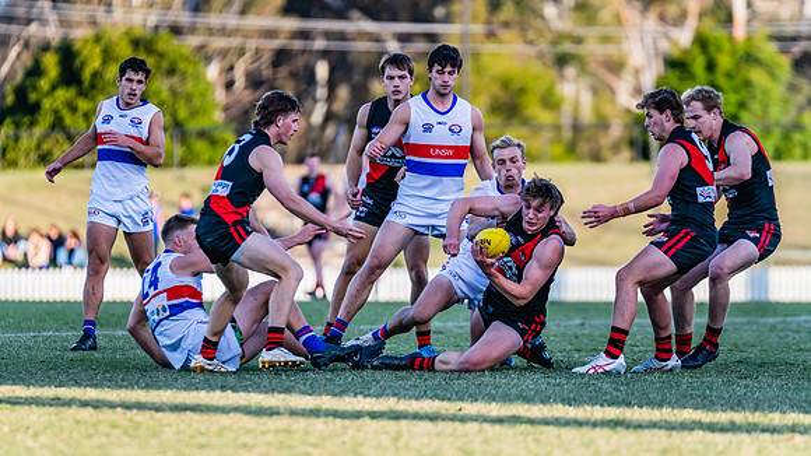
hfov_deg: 5.6
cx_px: 408
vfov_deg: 3.1
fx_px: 8337
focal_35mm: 388
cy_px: 252
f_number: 4
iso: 900
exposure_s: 1/1600
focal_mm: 360
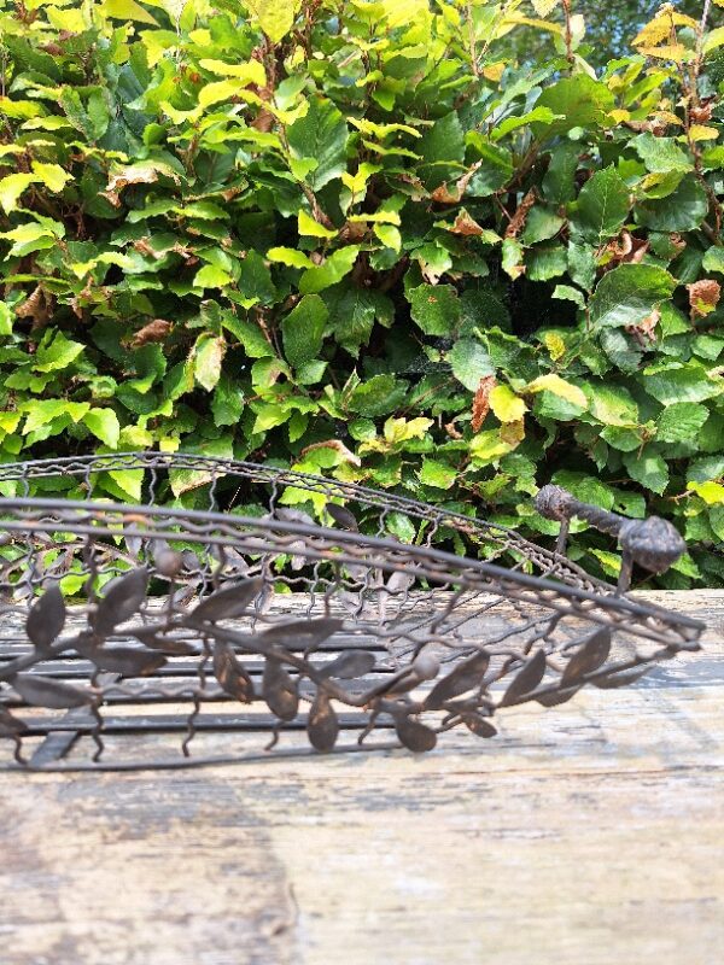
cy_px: 482
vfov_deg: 73.9
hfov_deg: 58.9
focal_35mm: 23
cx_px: 362
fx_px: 641
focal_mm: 5.54
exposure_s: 1/667
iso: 40
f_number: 1.8
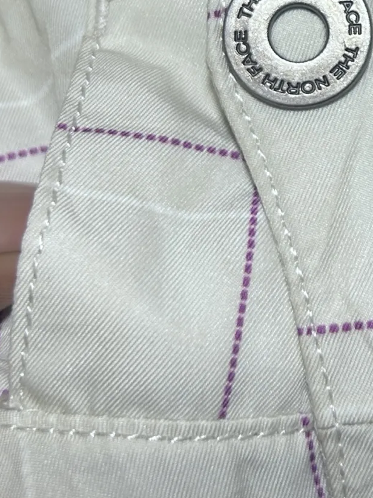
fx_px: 1164
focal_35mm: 81
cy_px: 27
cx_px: 429
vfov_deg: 23.3
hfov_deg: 17.5
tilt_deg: -52.9
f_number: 1.5
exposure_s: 1/50
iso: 100
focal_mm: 5.7
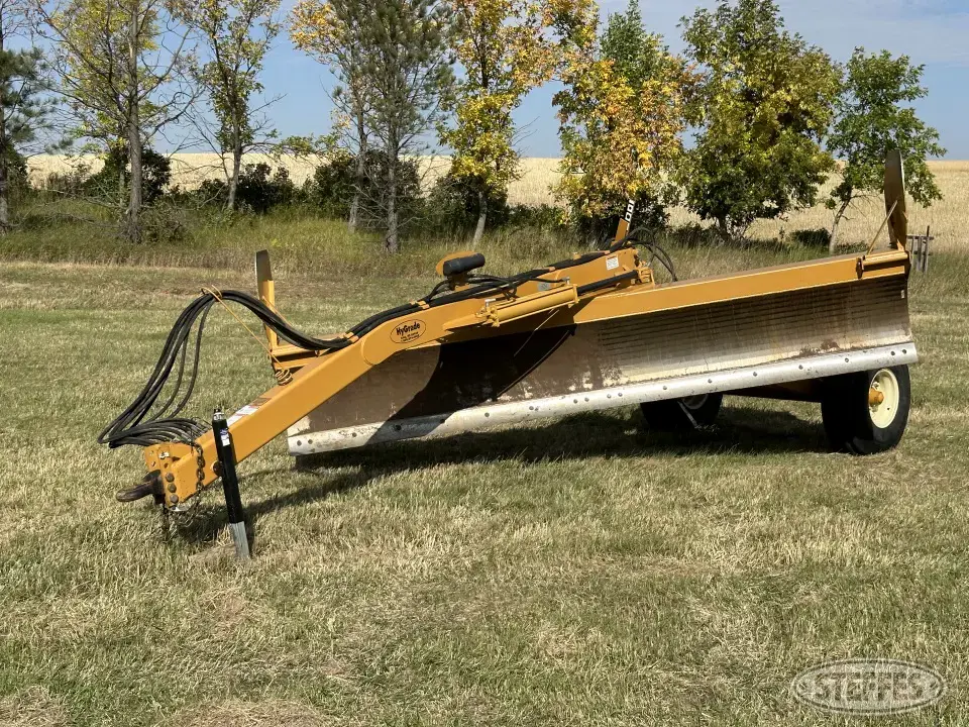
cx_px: 484
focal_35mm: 48
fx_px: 1344
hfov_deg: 39.7
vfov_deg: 30.3
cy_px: 364
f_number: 1.78
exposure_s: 1/5000
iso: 64
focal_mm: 6.86
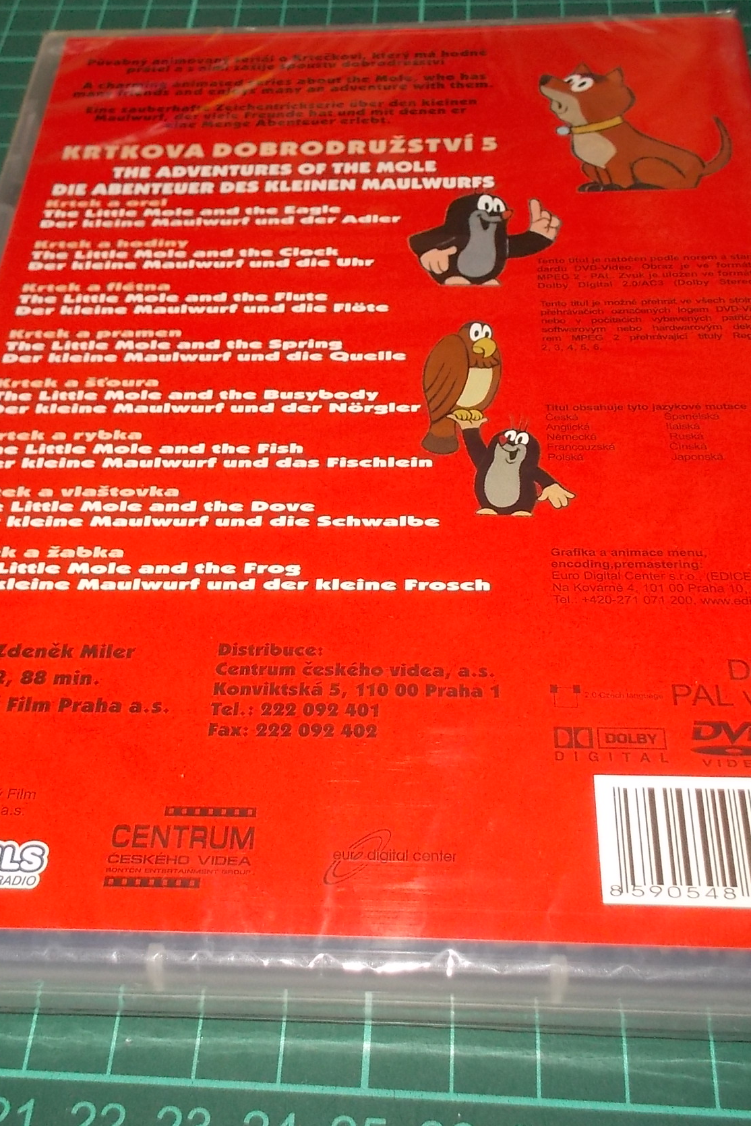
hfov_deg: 32.6
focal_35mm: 41
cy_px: 553
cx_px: 347
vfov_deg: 47.4
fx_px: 1283
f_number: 3.3
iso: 200
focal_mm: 4.1
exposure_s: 1/30
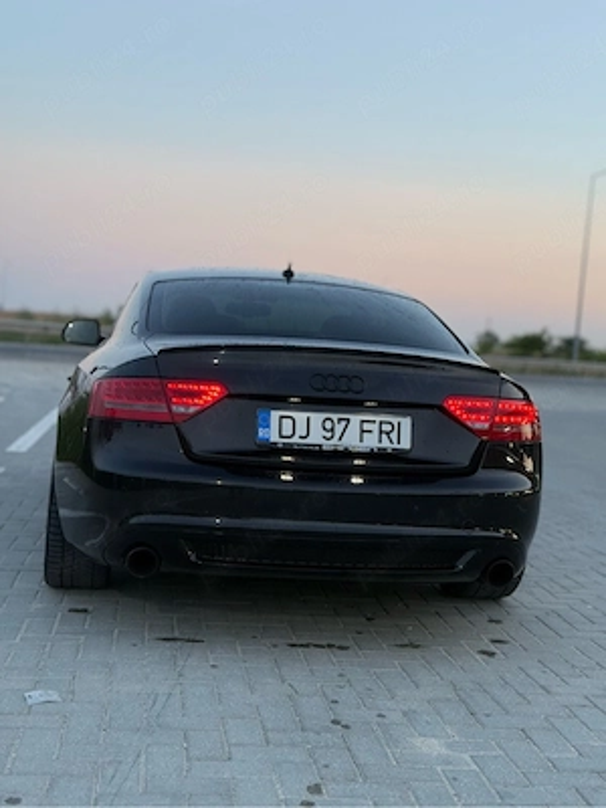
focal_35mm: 48
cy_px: 404
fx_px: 1120
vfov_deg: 39.7
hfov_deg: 30.3
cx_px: 303
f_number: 1.78
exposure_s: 1/50
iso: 100
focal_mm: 6.76
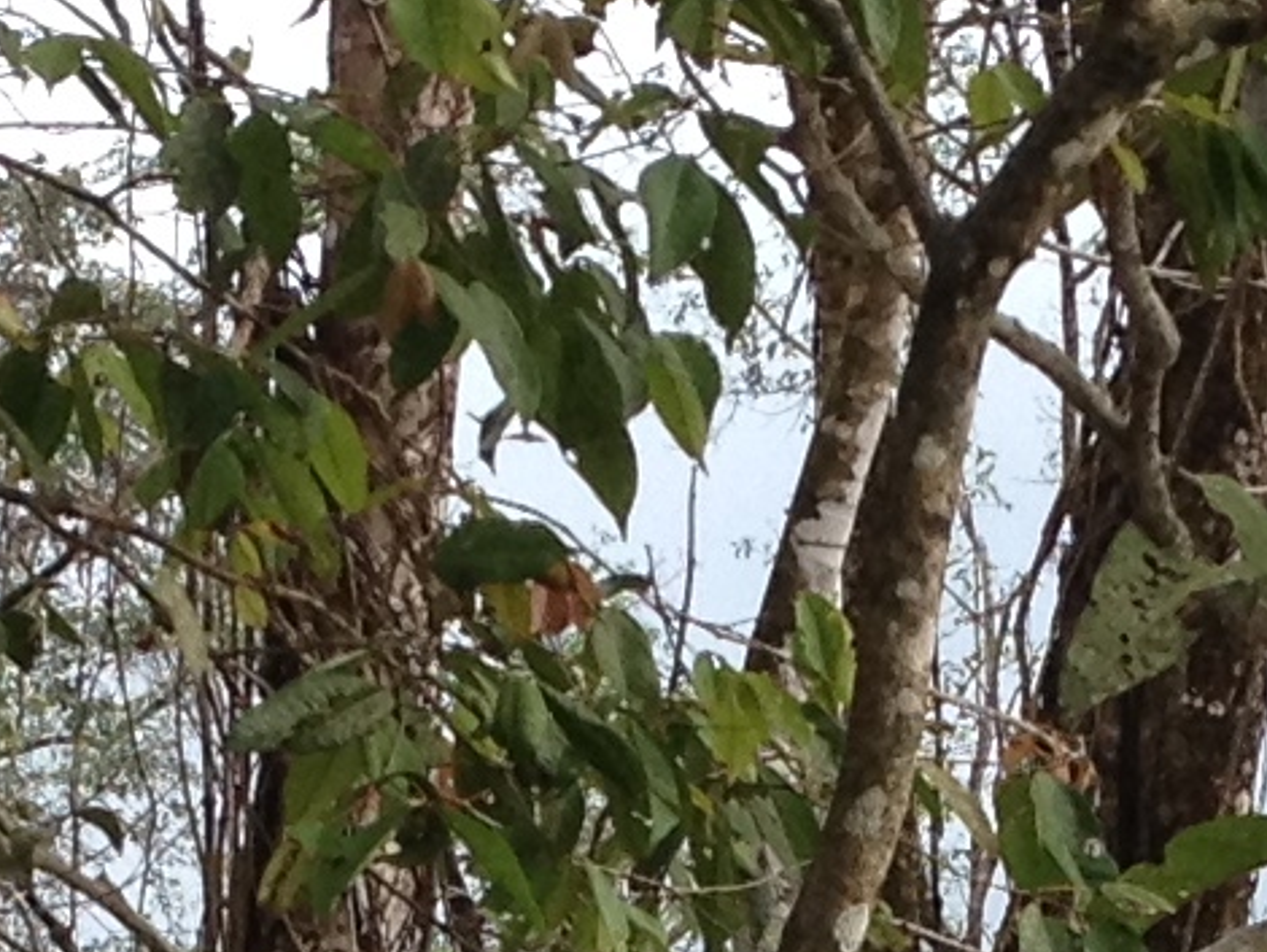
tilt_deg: -6.2
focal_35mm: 243
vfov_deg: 6.0
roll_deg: +0.5
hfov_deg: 8.1
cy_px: 1958
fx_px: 8899
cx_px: 992
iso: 50
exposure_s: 1/488
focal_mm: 4.28
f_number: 2.4
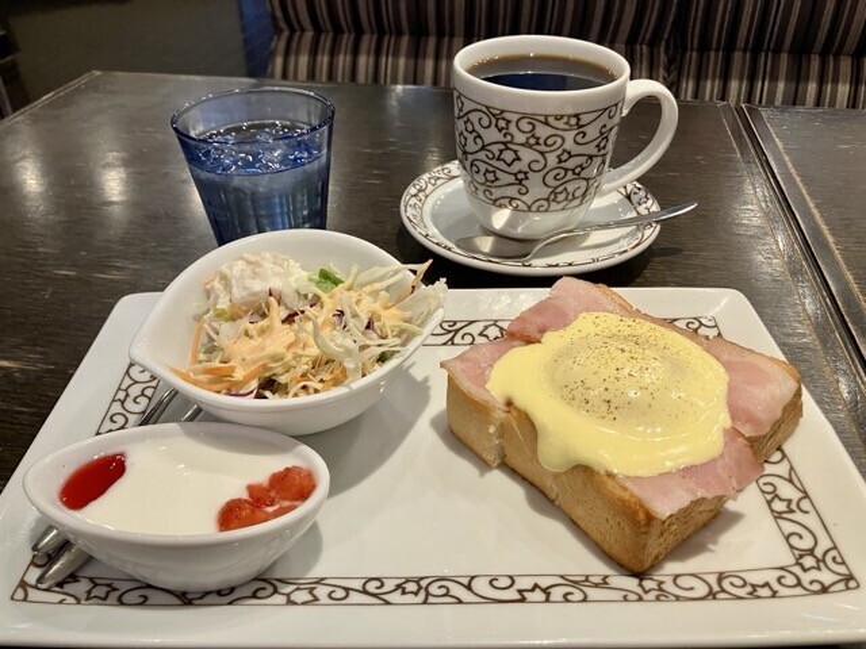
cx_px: 433
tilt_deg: -35.1
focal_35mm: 28
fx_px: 700
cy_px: 324
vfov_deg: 49.7
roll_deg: +0.3
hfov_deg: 63.4
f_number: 1.8
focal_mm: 3.99
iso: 64
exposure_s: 1/60
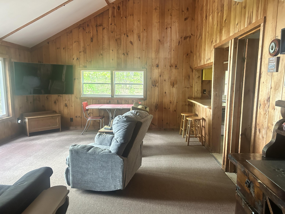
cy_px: 107
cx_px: 142
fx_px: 214
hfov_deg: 67.3
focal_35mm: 26
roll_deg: -0.4
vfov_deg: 53.1
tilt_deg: -6.7
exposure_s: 1/40
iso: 500
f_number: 1.5
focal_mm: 5.7
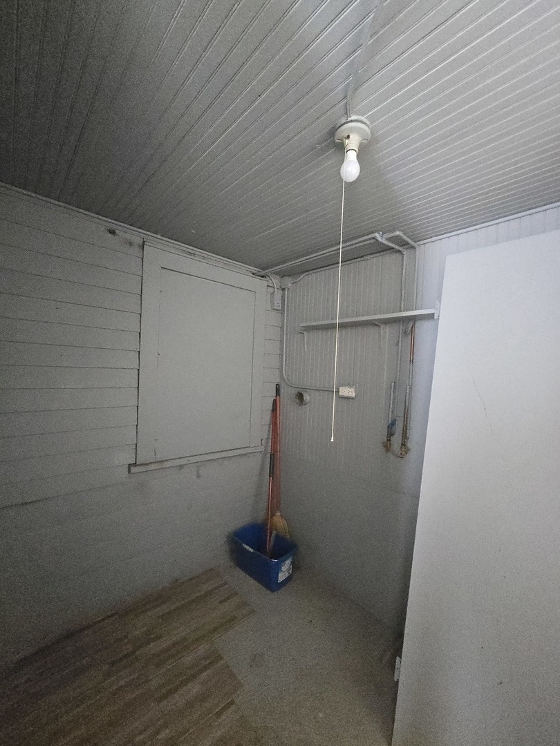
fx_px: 280
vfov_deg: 106.2
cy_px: 373
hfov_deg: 89.9
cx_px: 280
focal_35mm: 13
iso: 1600
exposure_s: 1/60
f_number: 2.2
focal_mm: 2.2
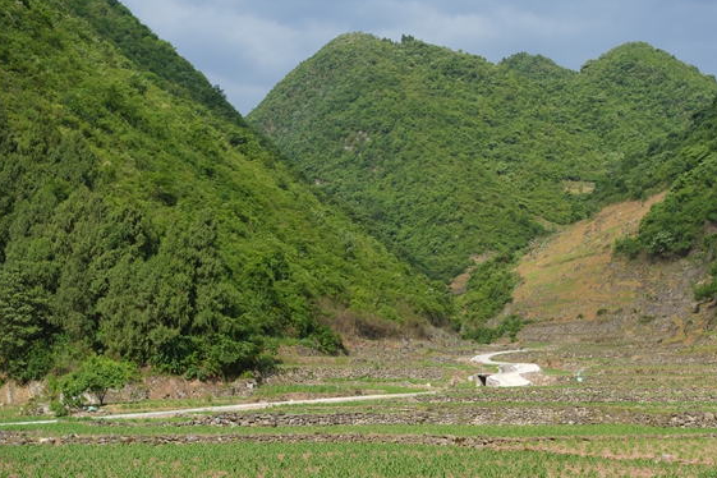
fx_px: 1135
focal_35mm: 57
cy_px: 297
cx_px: 396
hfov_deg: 35.0
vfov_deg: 23.7
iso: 50
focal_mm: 40
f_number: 3.5
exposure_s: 1/640
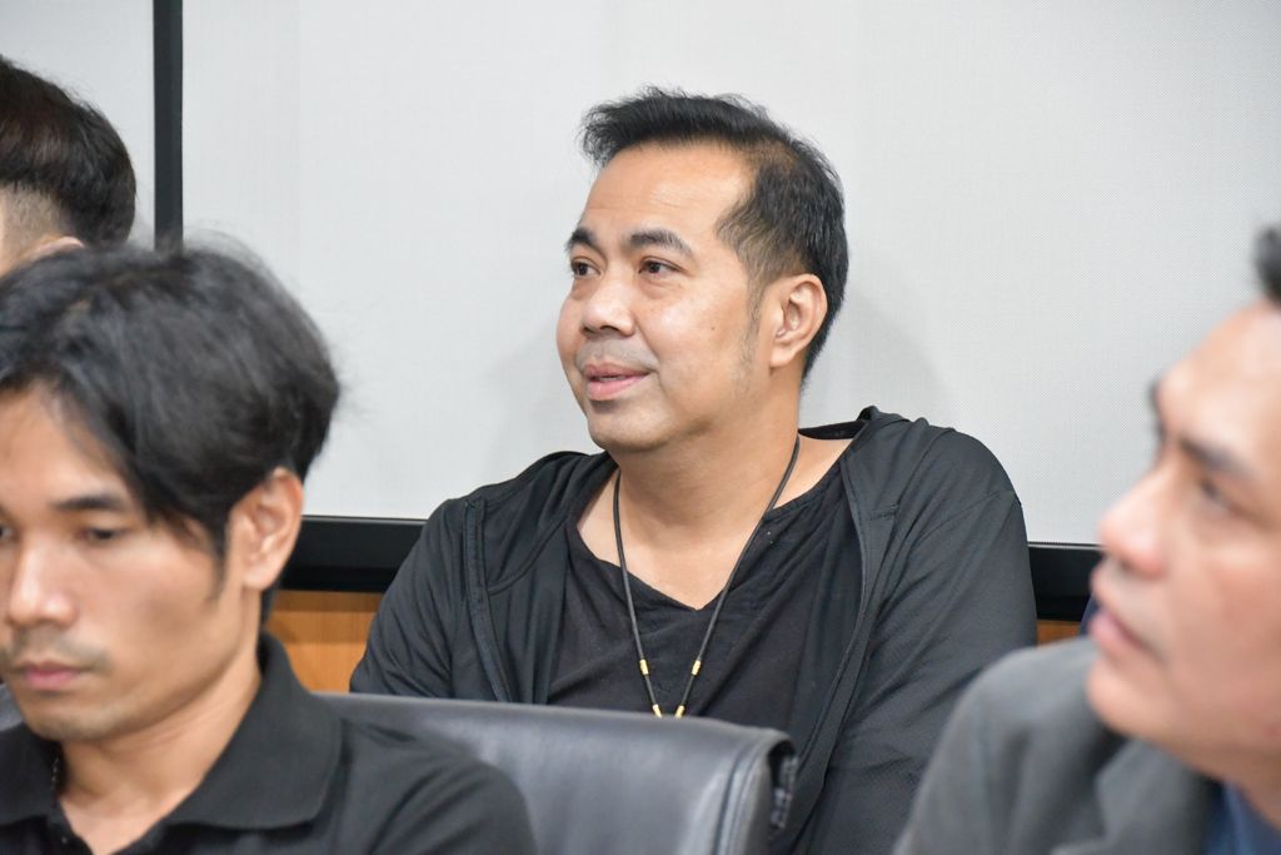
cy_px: 428
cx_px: 640
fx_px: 6192
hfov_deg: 11.8
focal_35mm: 174
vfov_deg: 7.9
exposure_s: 1/125
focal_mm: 116
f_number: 5.6
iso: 9000
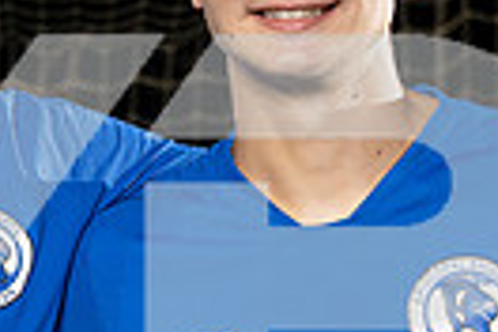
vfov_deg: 6.8
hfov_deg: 10.1
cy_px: 236
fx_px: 2794
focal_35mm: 202
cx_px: 72
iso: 400
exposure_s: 1/125
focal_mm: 46
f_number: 4
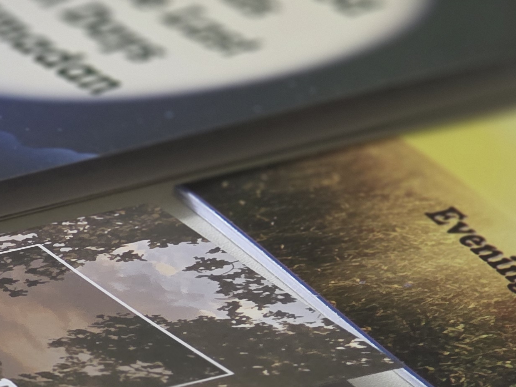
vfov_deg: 4.0
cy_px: 212
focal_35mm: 371
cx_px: 122
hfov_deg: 5.3
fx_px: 5530
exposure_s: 1/33.3
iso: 500
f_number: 3.4
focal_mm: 18.6
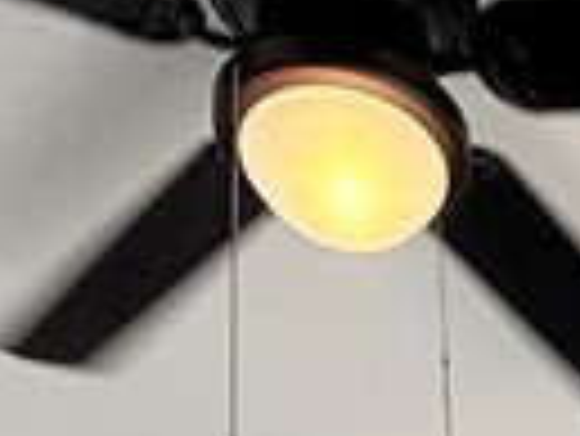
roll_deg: +0.4
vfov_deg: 9.4
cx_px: 859
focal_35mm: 111
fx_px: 1862
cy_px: 1438
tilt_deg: -0.1
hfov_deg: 16.2
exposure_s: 1/191
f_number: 2.2
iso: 50
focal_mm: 2.22
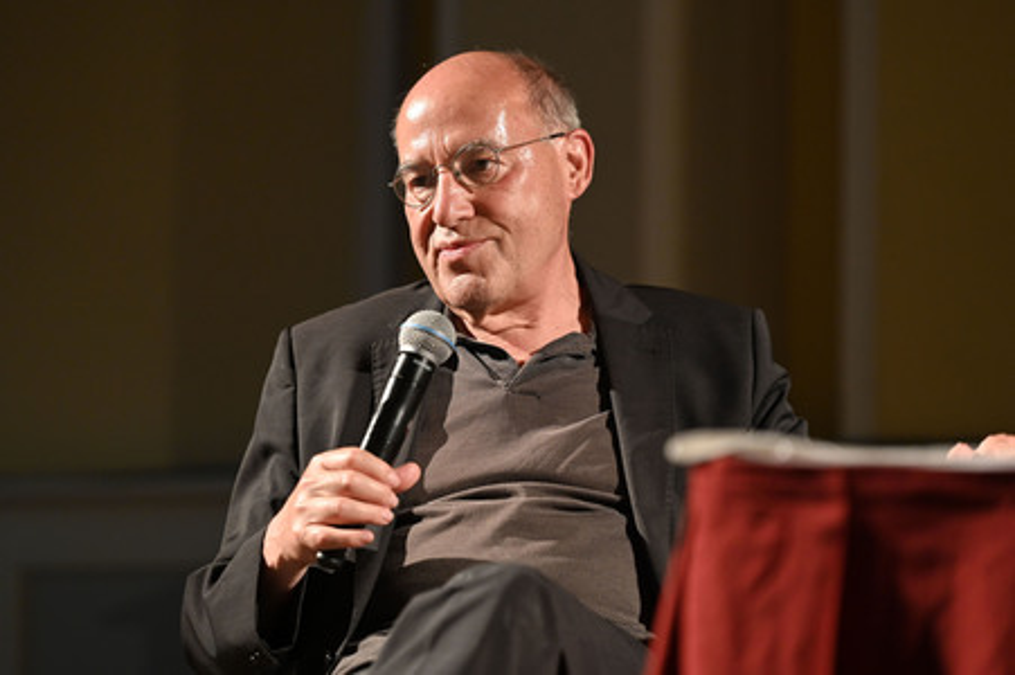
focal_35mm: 135
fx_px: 3803
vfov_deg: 10.1
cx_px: 508
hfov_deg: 15.2
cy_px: 338
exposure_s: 1/160
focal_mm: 135
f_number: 2.8
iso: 3200
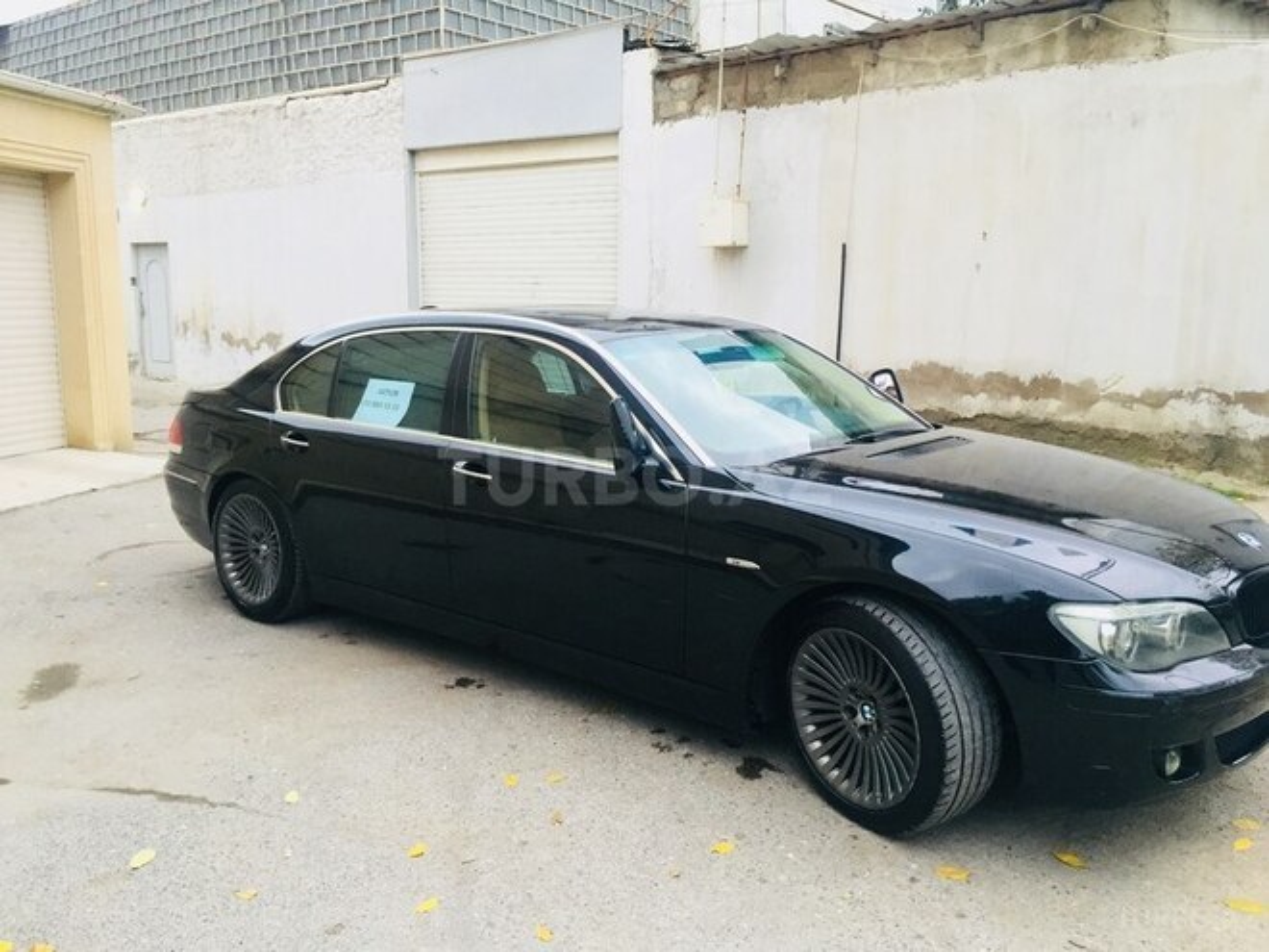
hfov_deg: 61.7
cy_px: 476
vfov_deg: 48.2
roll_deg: +0.3
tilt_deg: -8.7
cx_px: 634
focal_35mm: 29
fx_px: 1063
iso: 100
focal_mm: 4.15
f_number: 2.2
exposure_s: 1/33
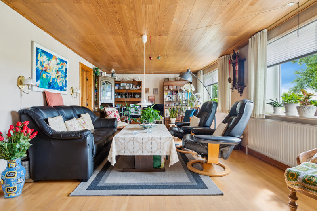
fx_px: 158
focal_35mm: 18
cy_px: 106
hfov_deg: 90.0
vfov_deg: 67.4
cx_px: 158
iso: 400
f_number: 7.1
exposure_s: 1/8
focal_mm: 18
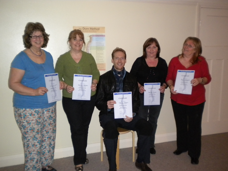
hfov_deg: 52.6
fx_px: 231
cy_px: 86
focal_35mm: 35
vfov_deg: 40.7
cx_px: 114
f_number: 3.1
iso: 400
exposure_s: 1/30
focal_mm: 6.3
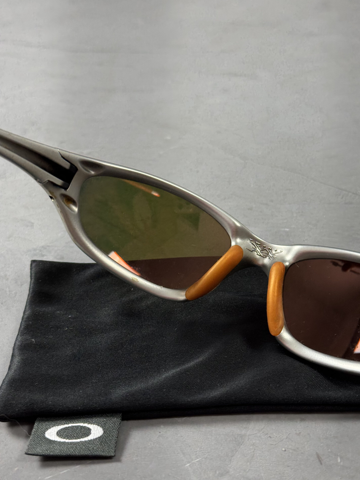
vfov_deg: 37.5
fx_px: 707
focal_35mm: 51
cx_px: 189
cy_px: 235
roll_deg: +3.0
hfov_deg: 28.6
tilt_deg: -33.7
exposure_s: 1/60
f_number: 1.78
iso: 160
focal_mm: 6.76
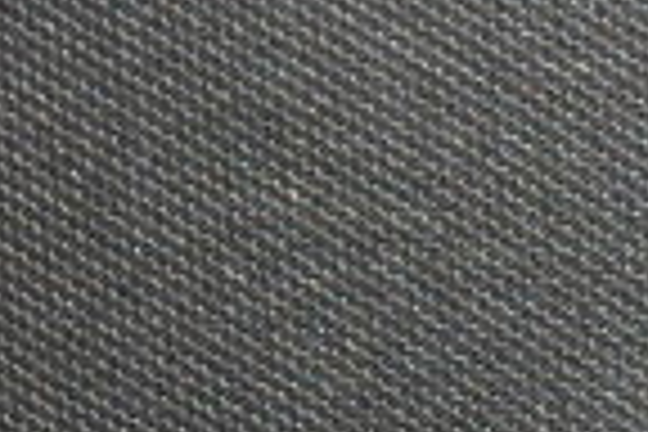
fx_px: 5256
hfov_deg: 6.8
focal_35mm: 292
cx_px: 1336
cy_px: -223
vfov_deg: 4.7
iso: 9000
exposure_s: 1/80
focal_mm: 46
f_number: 5.3
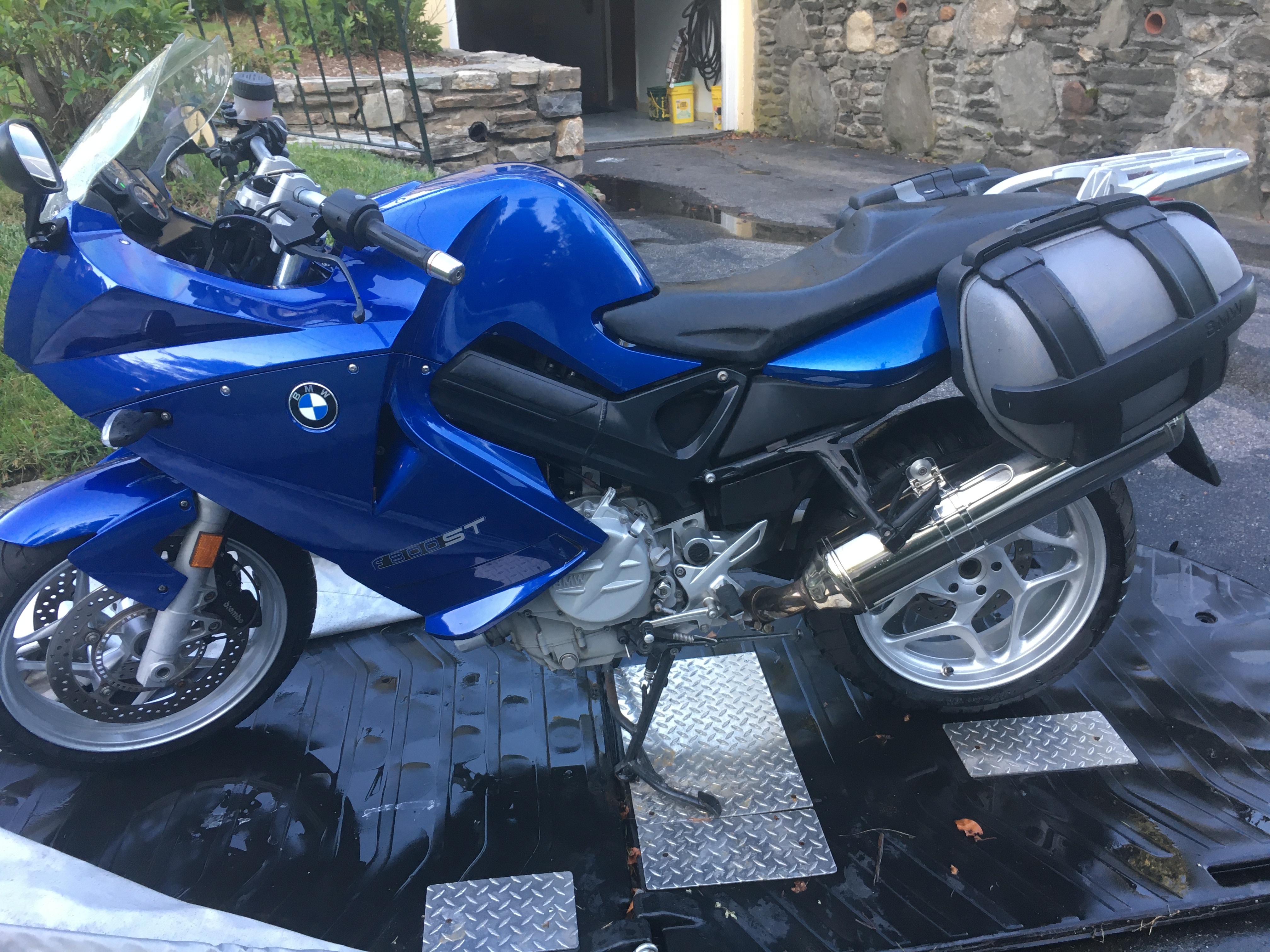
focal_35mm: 29
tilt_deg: -25.4
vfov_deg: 48.2
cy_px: 476
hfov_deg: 61.7
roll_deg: +2.6
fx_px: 1064
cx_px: 635
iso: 25
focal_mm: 4.15
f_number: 2.2
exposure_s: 1/30
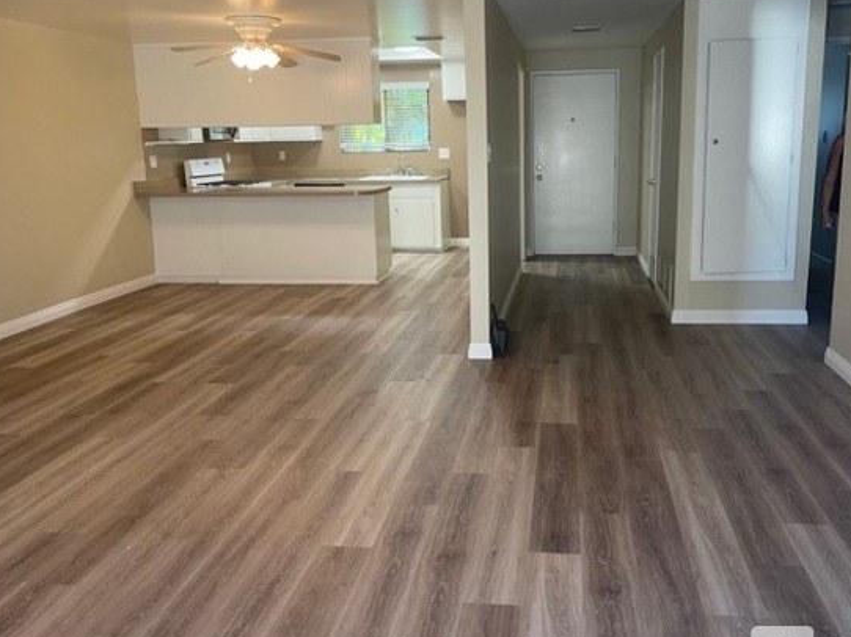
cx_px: 481
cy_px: 297
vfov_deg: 44.1
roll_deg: +1.3
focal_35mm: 32
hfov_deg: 56.7
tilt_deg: -11.6
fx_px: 786
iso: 125
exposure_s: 1/60
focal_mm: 5.1
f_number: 1.6
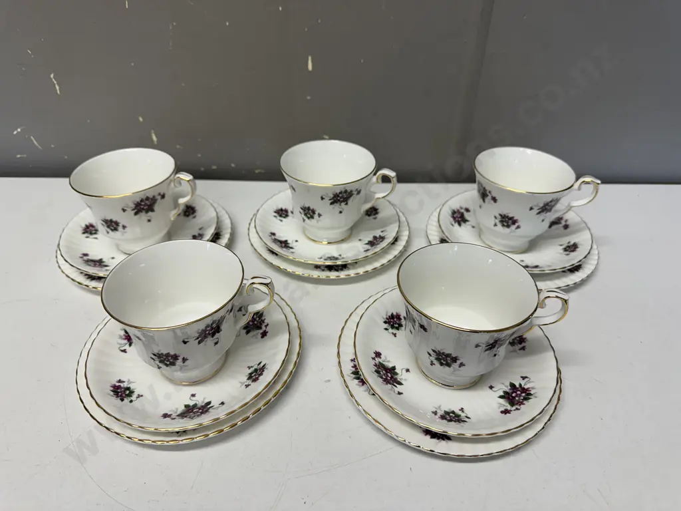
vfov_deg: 56.8
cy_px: 256
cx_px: 340
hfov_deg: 71.6
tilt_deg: -37.2
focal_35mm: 24
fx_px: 472
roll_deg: -1.7
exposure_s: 1/100
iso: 64
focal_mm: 6.86
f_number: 1.78
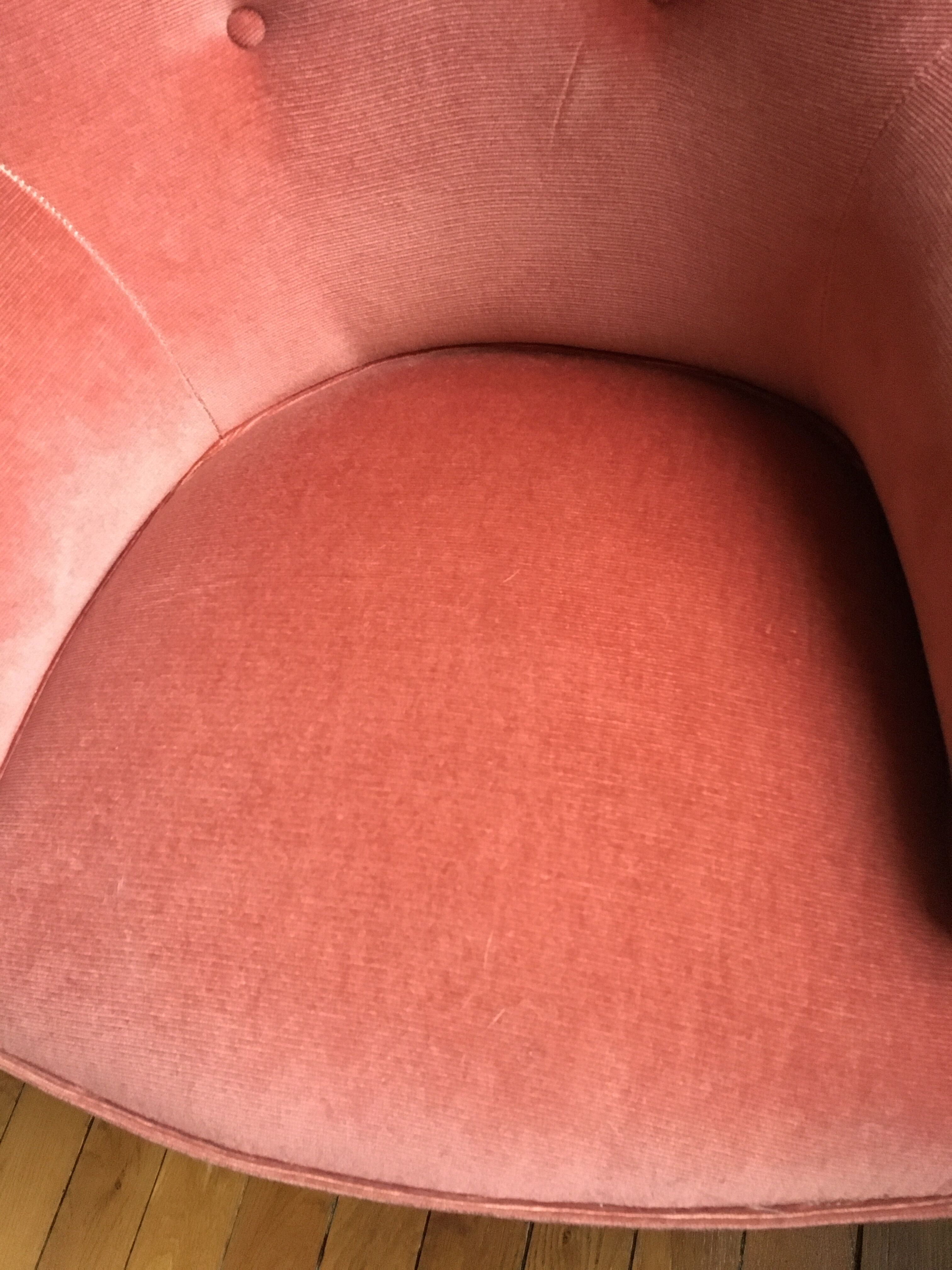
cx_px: 476
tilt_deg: -59.7
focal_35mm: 29
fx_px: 1063
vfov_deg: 61.7
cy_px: 635
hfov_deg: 48.2
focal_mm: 4.15
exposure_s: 1/17
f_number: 2.2
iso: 320
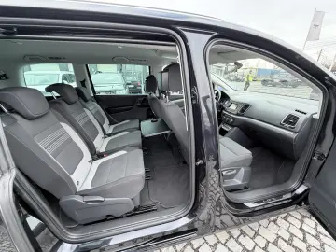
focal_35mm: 14
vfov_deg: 85.7
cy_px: 126
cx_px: 168
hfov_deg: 102.1
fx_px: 136
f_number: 2.2
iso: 80
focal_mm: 2.22
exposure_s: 1/121
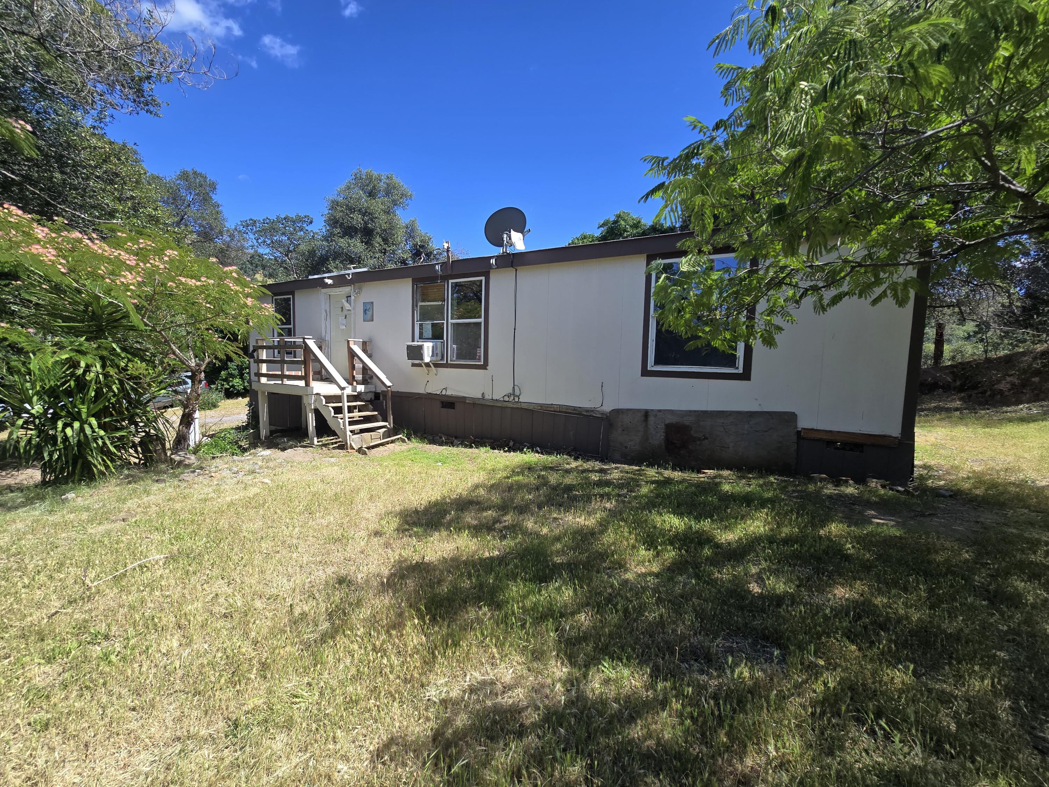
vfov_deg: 89.9
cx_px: 524
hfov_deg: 106.2
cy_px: 394
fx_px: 394
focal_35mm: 13
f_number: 2.2
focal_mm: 2.2
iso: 50
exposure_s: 1/1167
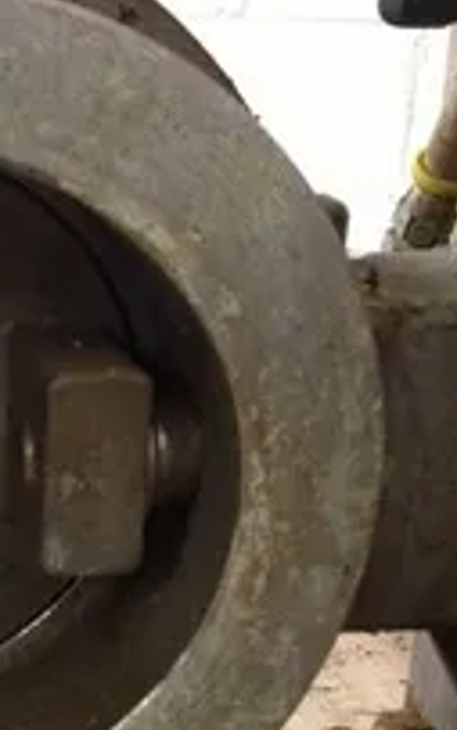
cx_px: -187
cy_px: 442
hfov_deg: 16.6
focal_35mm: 73
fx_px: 1454
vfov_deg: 28.1
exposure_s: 1/20
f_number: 2.4
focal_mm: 4.28
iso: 400
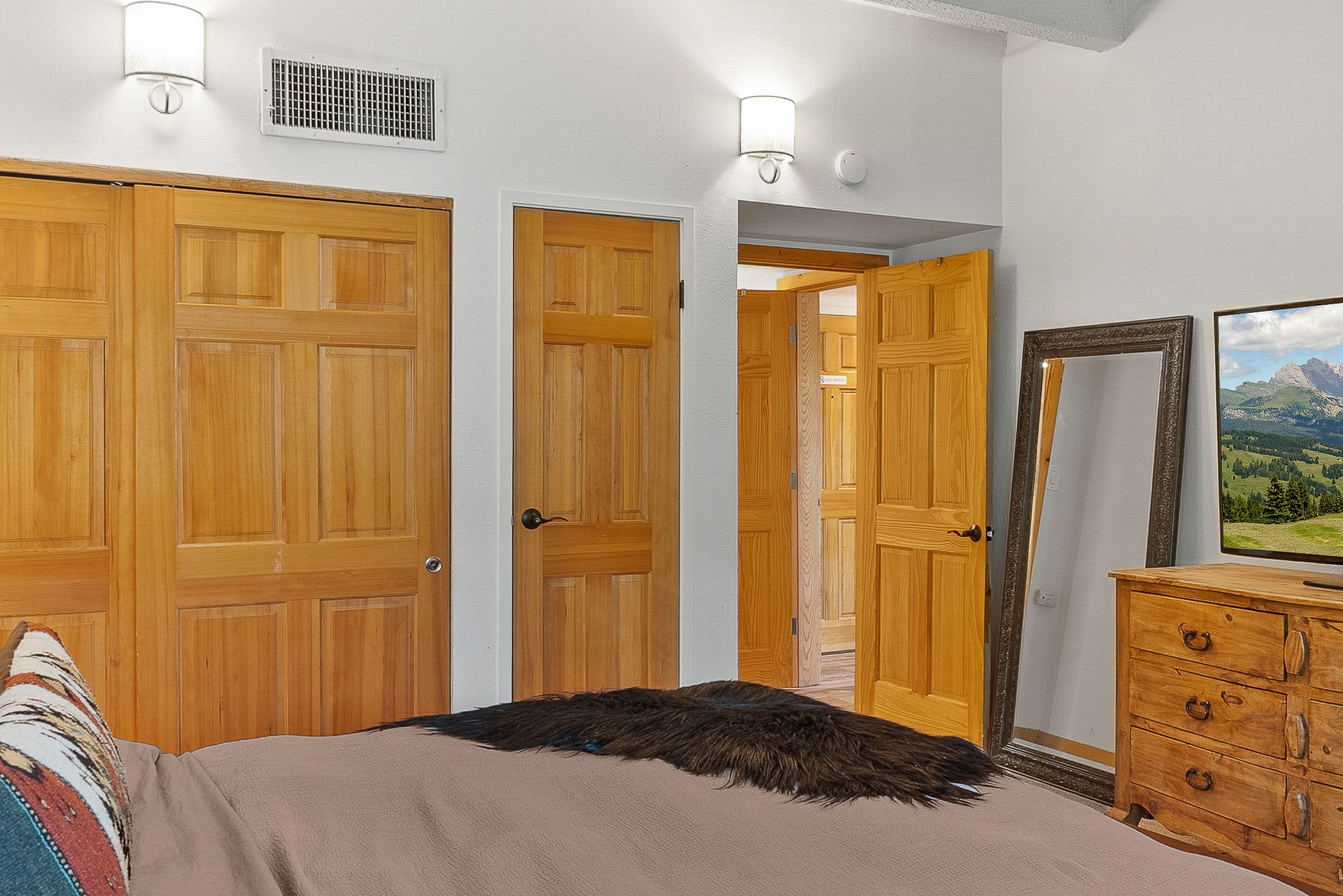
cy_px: 582
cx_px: 733
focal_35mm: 33
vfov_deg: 39.6
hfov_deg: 57.1
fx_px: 1231
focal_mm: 16
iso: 500
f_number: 8
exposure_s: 1/1.25
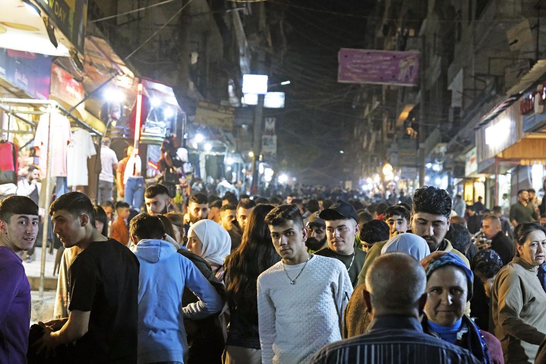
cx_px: 273
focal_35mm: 71
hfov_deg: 28.5
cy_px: 182
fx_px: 1077
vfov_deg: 19.2
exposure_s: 1/125
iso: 12800
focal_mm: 47
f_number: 4
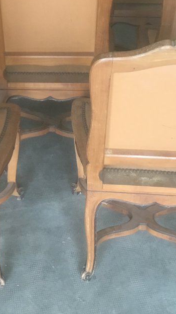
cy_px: 94
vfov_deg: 32.0
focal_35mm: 65
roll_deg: -0.5
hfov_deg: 18.4
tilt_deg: -37.5
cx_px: 47
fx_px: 539
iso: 160
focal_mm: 3.3
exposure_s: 1/33
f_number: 2.4
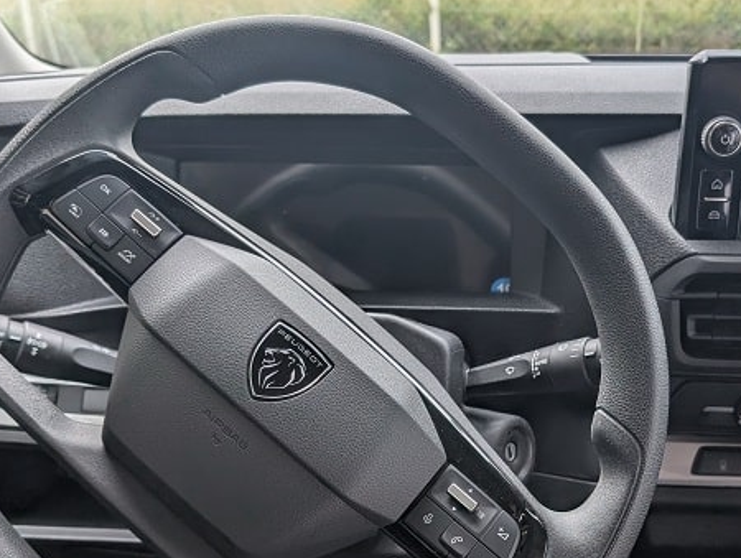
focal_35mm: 48
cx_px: 478
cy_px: 356
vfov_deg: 30.2
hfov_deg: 39.3
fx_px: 1029
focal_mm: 6.9
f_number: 1.68
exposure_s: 1/206
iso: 15
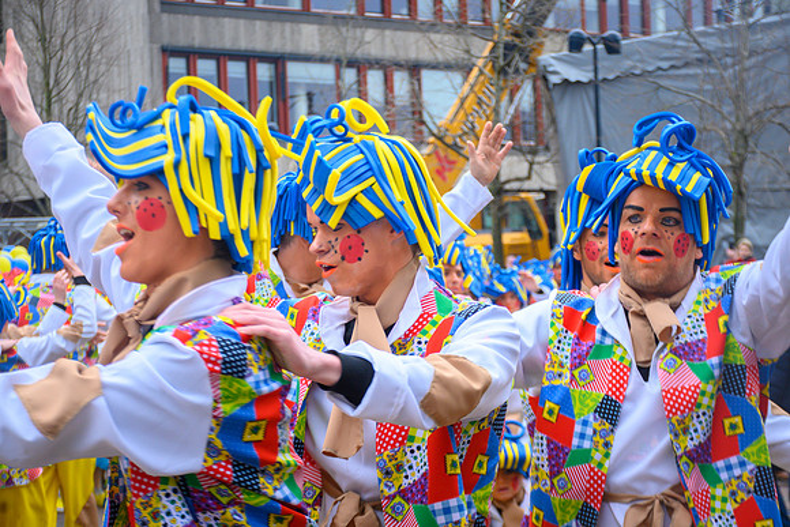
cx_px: 395
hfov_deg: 22.6
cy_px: 264
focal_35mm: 90
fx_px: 1975
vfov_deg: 15.2
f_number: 5
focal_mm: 60
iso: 400
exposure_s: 1/250
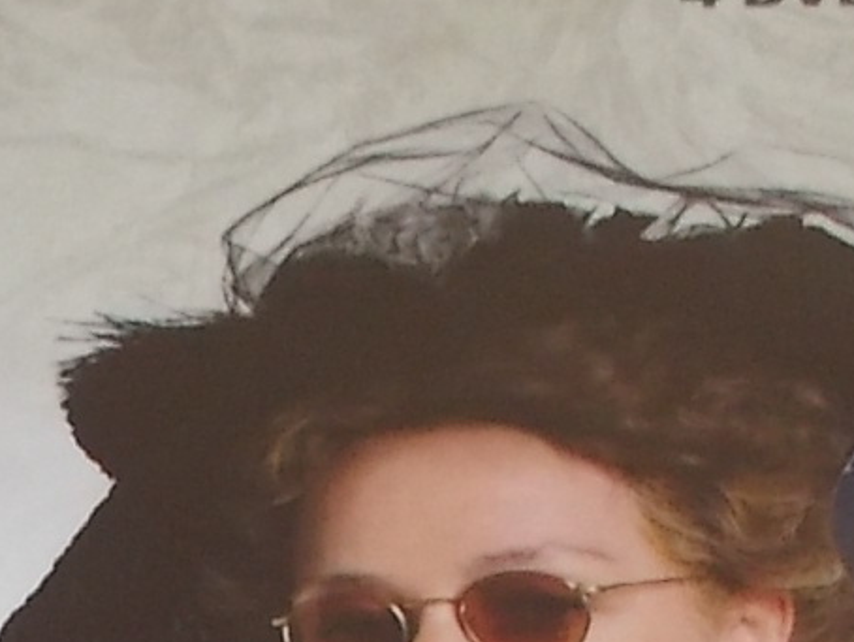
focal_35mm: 145
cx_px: -126
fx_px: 3579
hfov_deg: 13.3
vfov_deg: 9.4
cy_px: 1429
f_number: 3.3
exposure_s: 1/30
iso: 200
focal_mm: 4.1
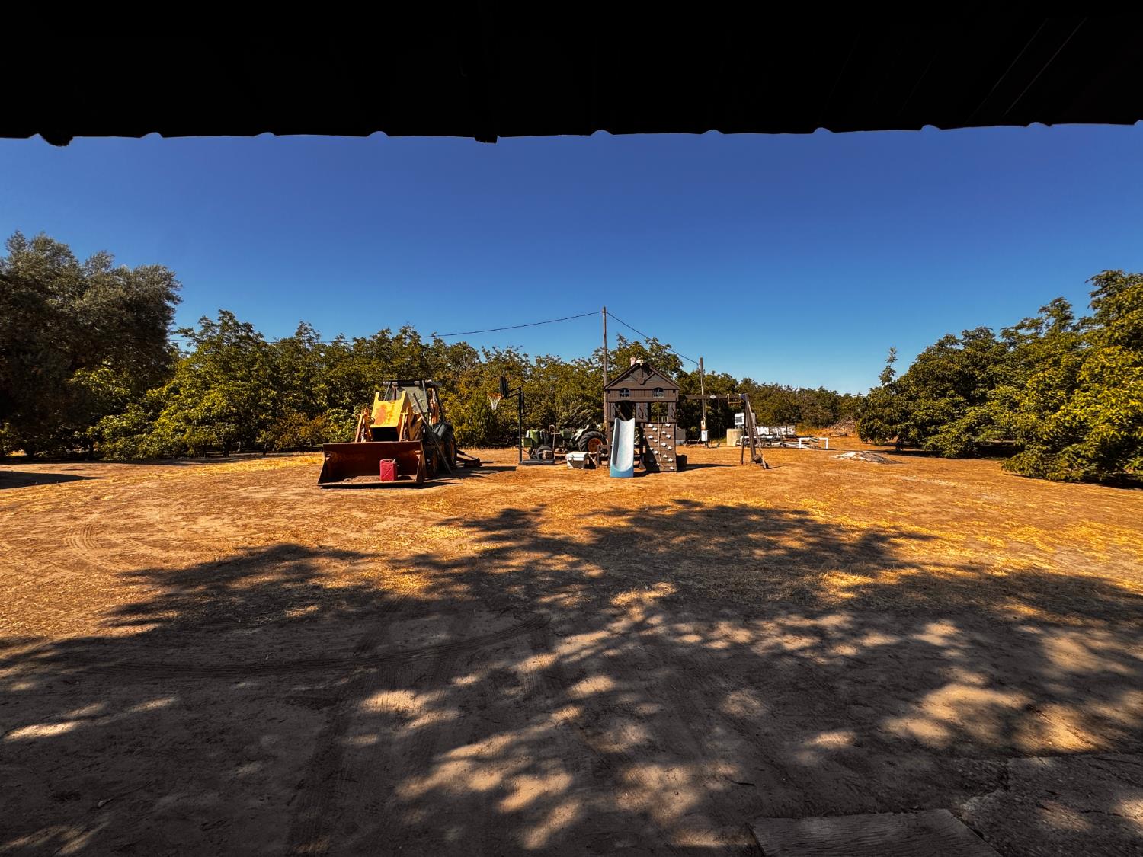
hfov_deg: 102.1
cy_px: 428
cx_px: 572
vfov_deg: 85.7
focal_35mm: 14
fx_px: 462
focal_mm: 2.22
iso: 50
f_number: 2.2
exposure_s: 1/1637
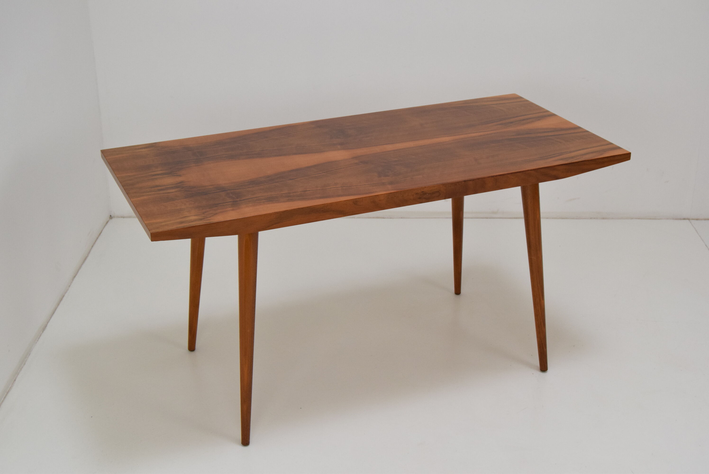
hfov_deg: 38.9
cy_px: 237
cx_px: 354
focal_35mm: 51
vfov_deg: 26.5
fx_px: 1005
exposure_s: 1/250
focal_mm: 34
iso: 1600
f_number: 8
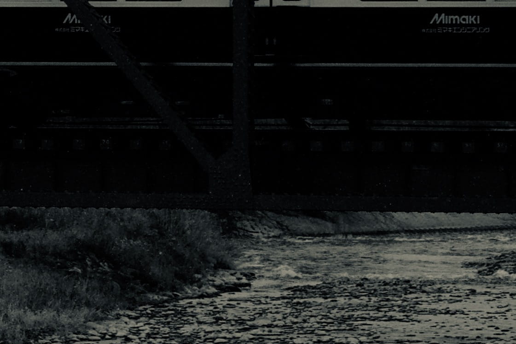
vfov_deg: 2.5
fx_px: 7896
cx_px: -443
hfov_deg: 3.7
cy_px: 63
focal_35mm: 551
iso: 400
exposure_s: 1/800
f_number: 5.6
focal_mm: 70
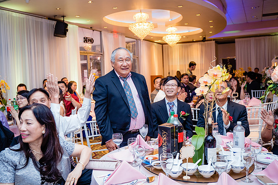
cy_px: 90
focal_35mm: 33
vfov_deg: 40.2
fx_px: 253
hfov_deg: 57.2
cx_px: 116
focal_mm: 28
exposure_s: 1/125
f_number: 3.2
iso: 1600
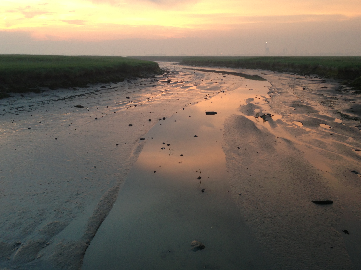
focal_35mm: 38
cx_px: 188
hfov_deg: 49.0
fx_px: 396
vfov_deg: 37.7
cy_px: 140
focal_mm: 4.13
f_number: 2.4
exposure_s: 1/40
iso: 64
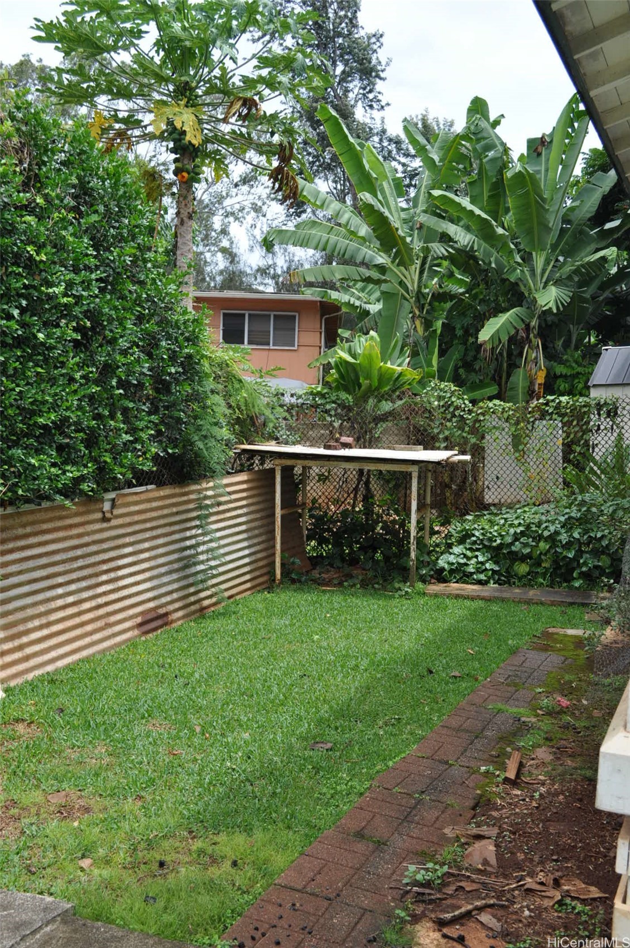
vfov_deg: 53.2
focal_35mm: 36
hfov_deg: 36.8
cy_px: 474
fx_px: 947
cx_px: 315
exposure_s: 1/320
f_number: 9
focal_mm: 24
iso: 200
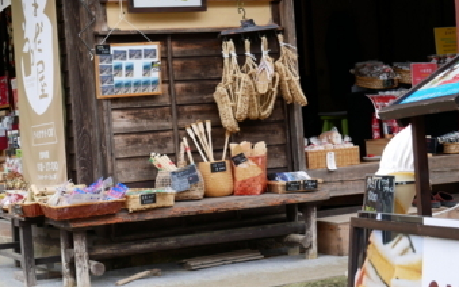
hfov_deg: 27.4
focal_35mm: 75
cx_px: 188
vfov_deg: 17.4
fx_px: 938
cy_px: 139
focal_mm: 20
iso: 200
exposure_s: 1/125
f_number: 5
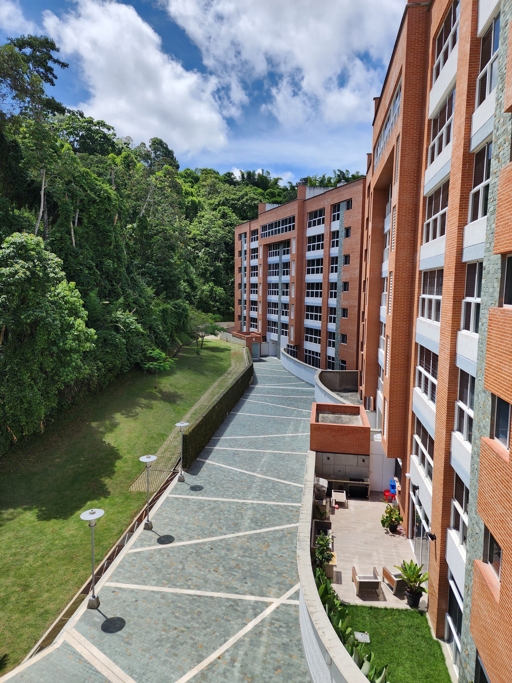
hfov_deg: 58.9
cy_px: 342
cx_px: 256
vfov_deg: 73.9
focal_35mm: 23
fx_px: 454
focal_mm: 6.4
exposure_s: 1/1252
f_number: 1.8
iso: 12
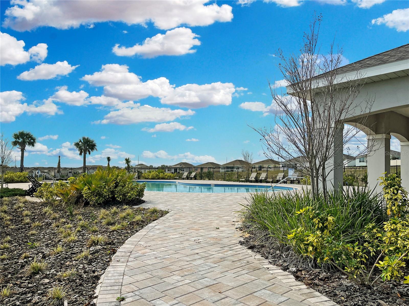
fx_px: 307
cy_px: 153
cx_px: 204
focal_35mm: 26
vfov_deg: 53.1
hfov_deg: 67.3
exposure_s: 1/7874
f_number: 1.6
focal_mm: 5.1
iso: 50
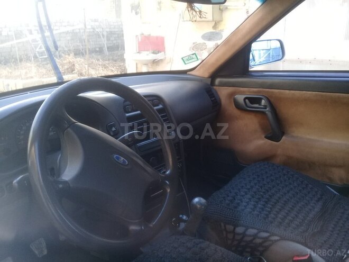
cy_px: 131
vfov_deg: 45.4
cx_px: 174
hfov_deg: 58.4
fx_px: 313
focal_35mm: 31
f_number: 2.2
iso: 50
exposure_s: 1/33
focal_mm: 3.3
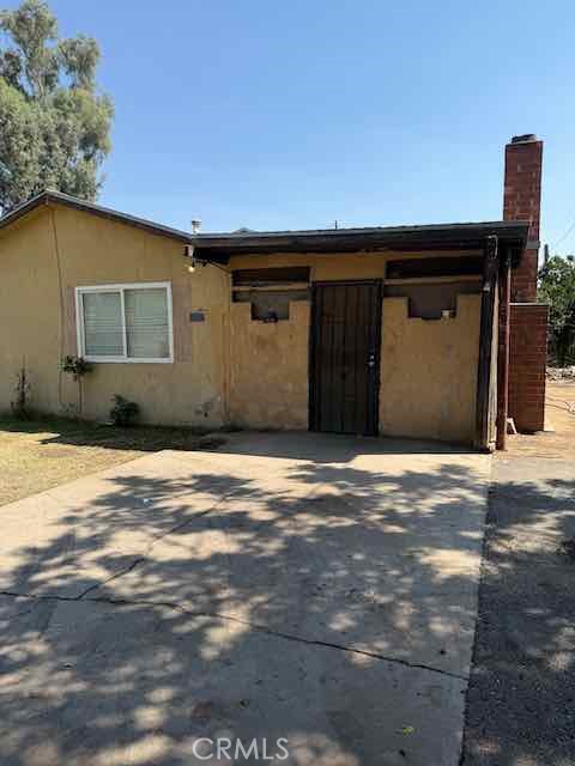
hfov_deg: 56.8
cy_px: 383
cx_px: 288
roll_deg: -0.1
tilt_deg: -3.0
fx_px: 532
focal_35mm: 24
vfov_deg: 71.6
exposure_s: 1/2703
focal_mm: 6.76
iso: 80
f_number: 1.78
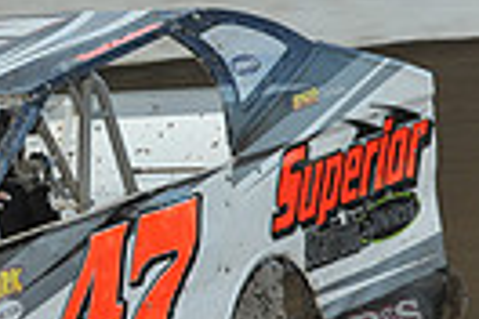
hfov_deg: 4.5
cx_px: -218
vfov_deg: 3.0
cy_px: 272
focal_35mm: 460
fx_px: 6120
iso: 640
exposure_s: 1/320
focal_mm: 105
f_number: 8
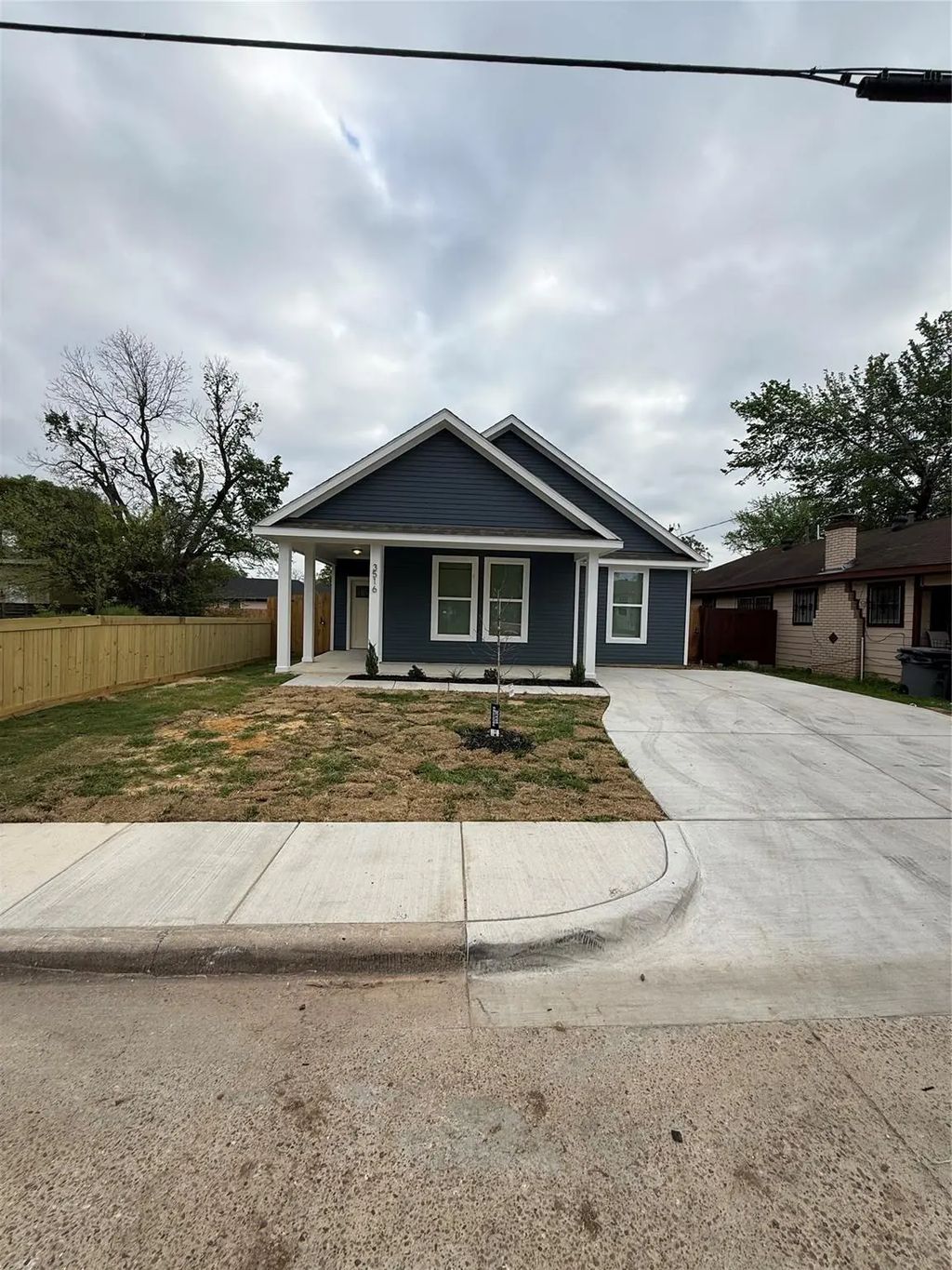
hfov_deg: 85.7
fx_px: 513
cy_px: 635
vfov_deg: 102.1
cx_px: 476
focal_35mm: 14
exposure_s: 1/686
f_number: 2.2
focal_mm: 2.22
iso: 50
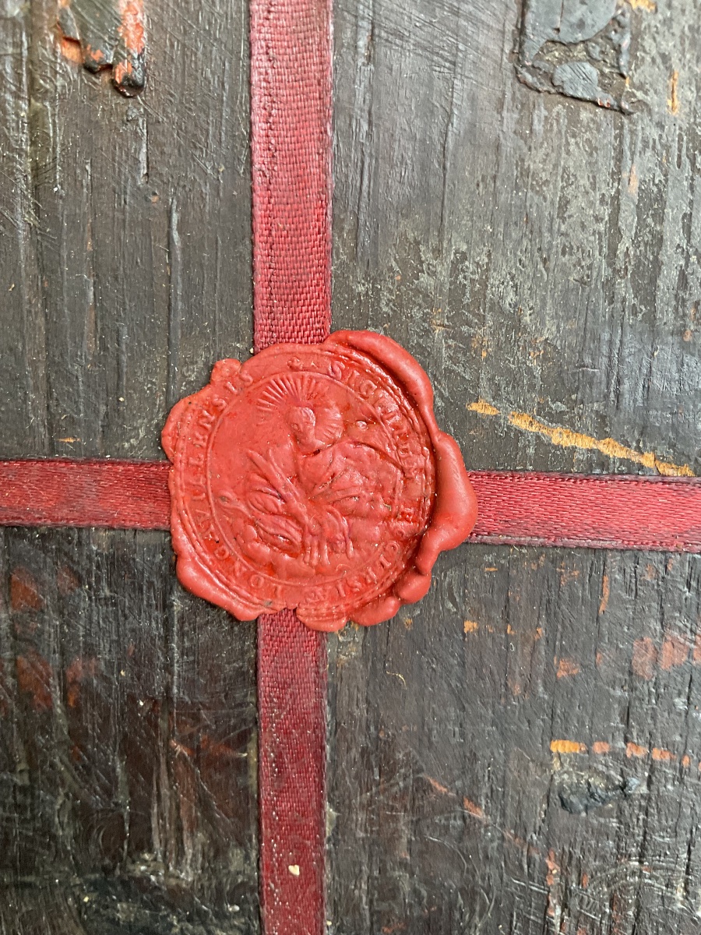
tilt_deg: -51.9
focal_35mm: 29
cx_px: 350
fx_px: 783
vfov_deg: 61.7
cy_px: 468
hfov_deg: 48.2
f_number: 1.8
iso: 125
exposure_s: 1/50
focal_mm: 3
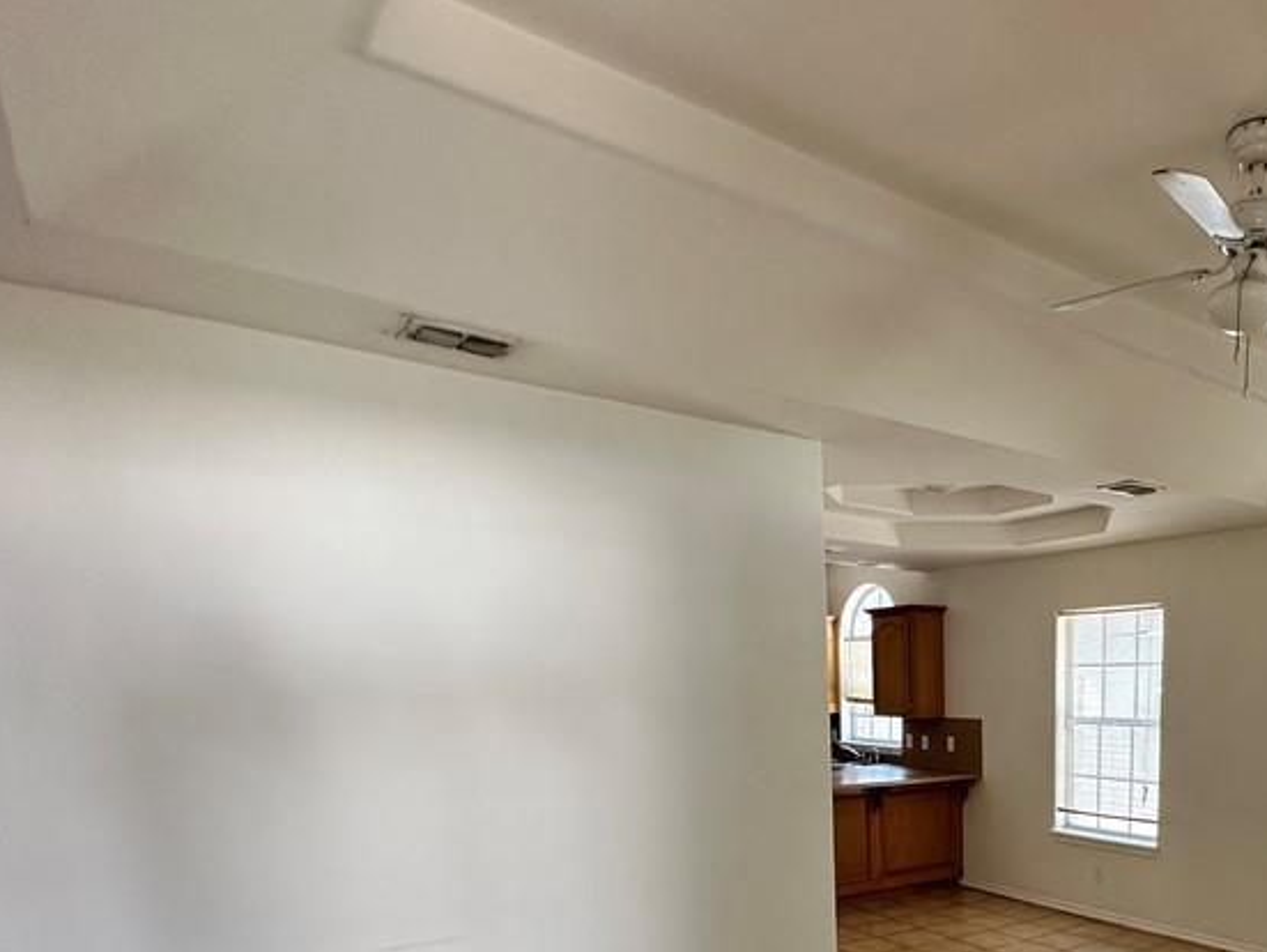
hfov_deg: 61.9
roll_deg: -0.8
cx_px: 1005
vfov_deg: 48.0
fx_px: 952
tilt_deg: -10.0
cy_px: 844
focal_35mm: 26
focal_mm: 2.22
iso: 125
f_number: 2.2
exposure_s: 1/99
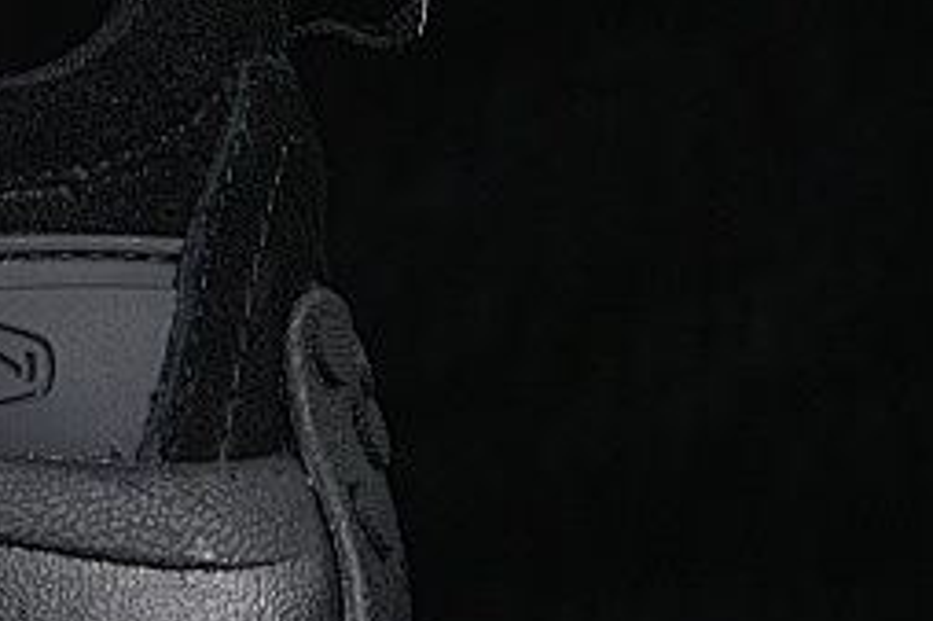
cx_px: -804
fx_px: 8262
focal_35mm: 319
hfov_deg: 6.3
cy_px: 59
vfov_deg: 4.3
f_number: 6.3
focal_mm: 50
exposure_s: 1/50
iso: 160
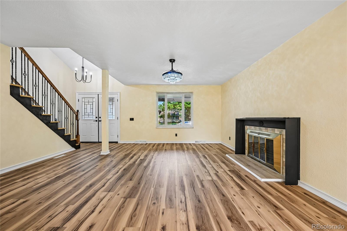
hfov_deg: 104.3
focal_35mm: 14
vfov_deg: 81.2
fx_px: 135
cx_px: 174
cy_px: 116
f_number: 10
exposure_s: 1/15
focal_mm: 14
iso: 250
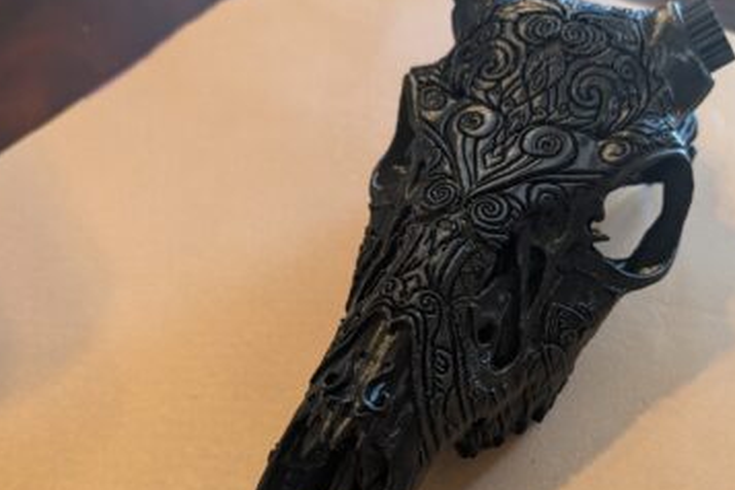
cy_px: 312
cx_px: 449
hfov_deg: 54.0
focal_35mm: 35
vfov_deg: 37.6
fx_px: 715
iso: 515
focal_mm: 6.9
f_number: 1.68
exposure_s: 1/120
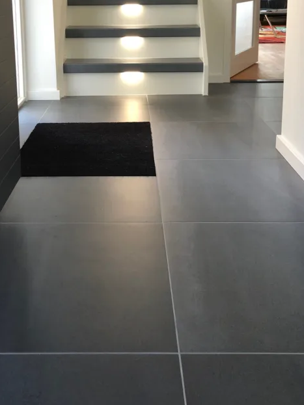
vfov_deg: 39.8
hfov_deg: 31.5
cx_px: 132
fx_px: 539
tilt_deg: -11.3
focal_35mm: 46
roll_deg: +1.0
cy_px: 88
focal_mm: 4
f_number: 1.8
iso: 64
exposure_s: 1/16
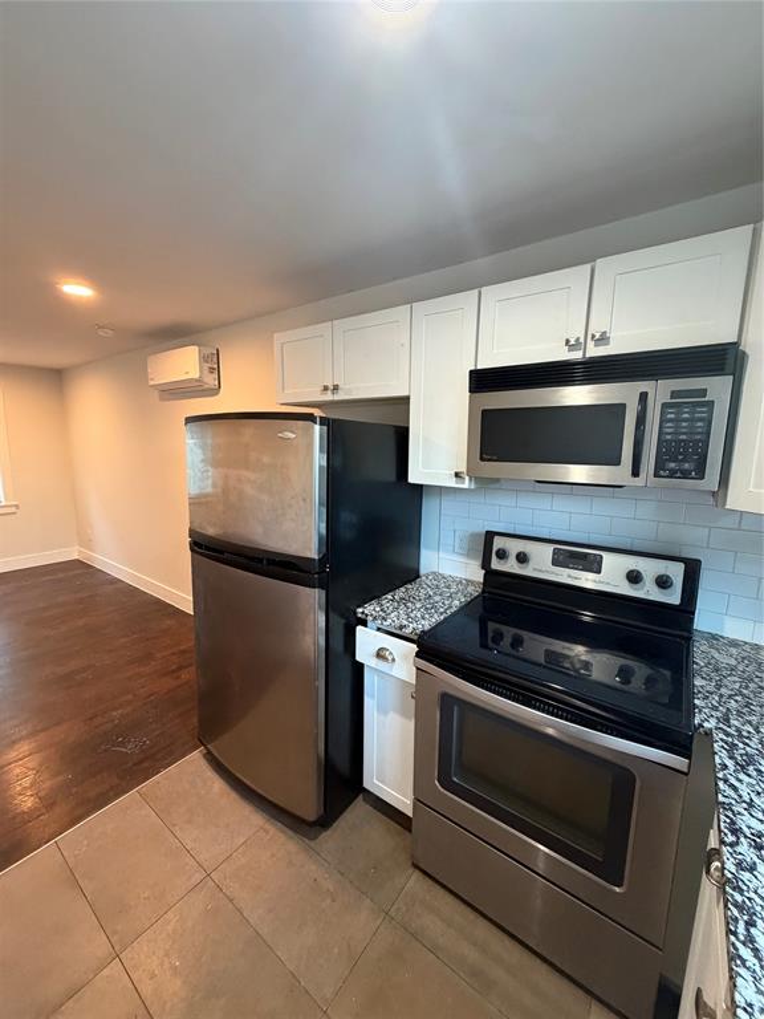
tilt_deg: -10.1
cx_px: 382
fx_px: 412
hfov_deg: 85.7
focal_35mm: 14
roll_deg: -0.8
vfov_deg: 102.1
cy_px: 510
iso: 400
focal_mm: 2.22
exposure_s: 1/60
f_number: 2.2
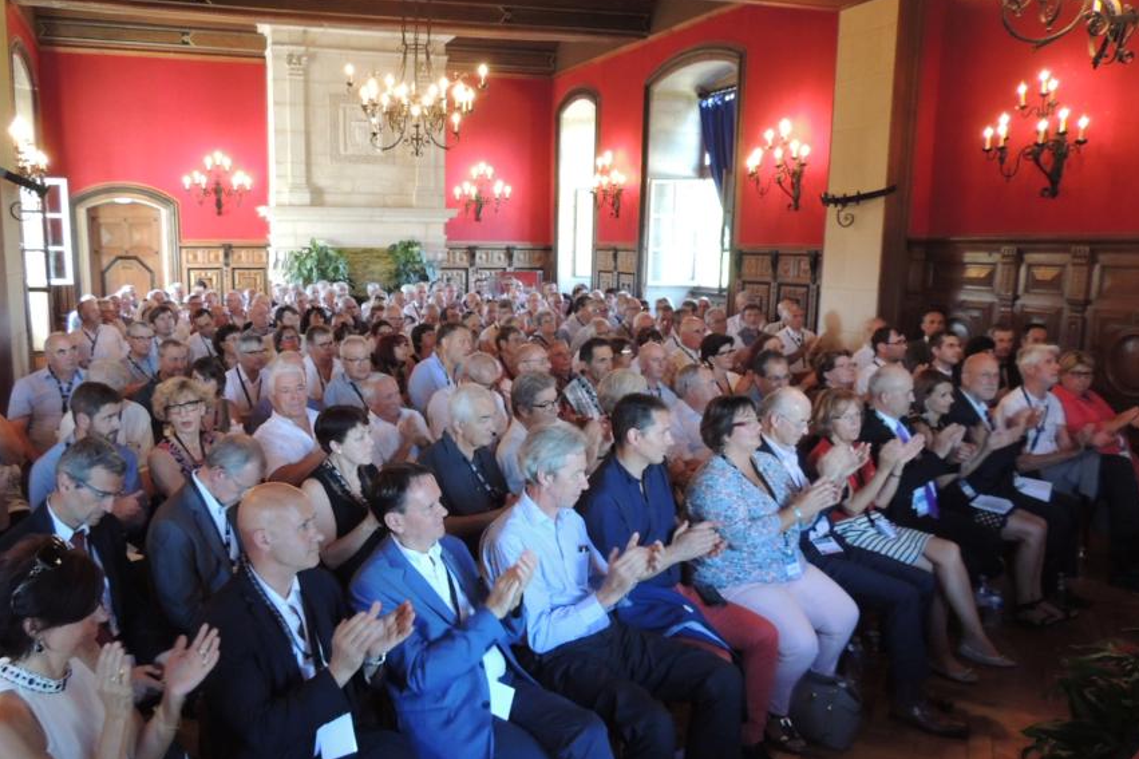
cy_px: 421
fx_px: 949
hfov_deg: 61.5
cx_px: 467
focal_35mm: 30
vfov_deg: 43.5
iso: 400
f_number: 3
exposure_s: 1/30
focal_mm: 4.3
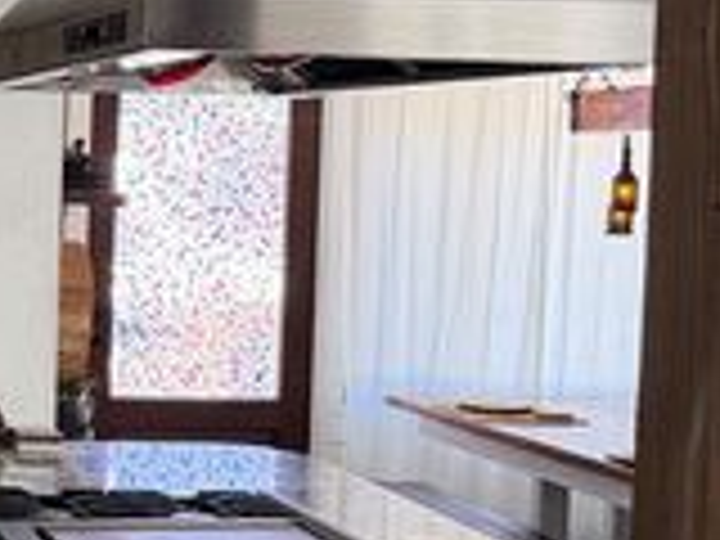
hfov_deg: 21.3
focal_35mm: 75
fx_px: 1560
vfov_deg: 19.6
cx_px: -400
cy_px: 259
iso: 400
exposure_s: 1/120
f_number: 1.78
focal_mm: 6.76
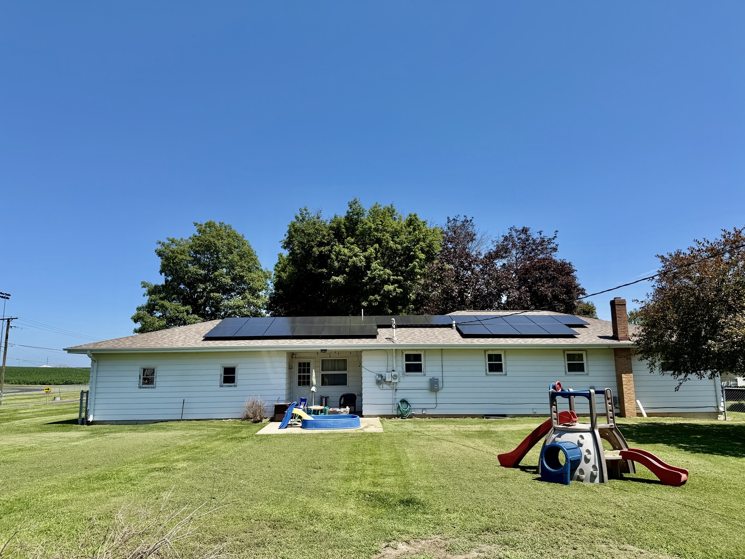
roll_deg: +0.7
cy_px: 280
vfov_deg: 56.8
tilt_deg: +9.5
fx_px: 517
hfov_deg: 71.6
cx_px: 372
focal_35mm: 24
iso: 80
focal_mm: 6.76
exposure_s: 1/3759
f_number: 1.78
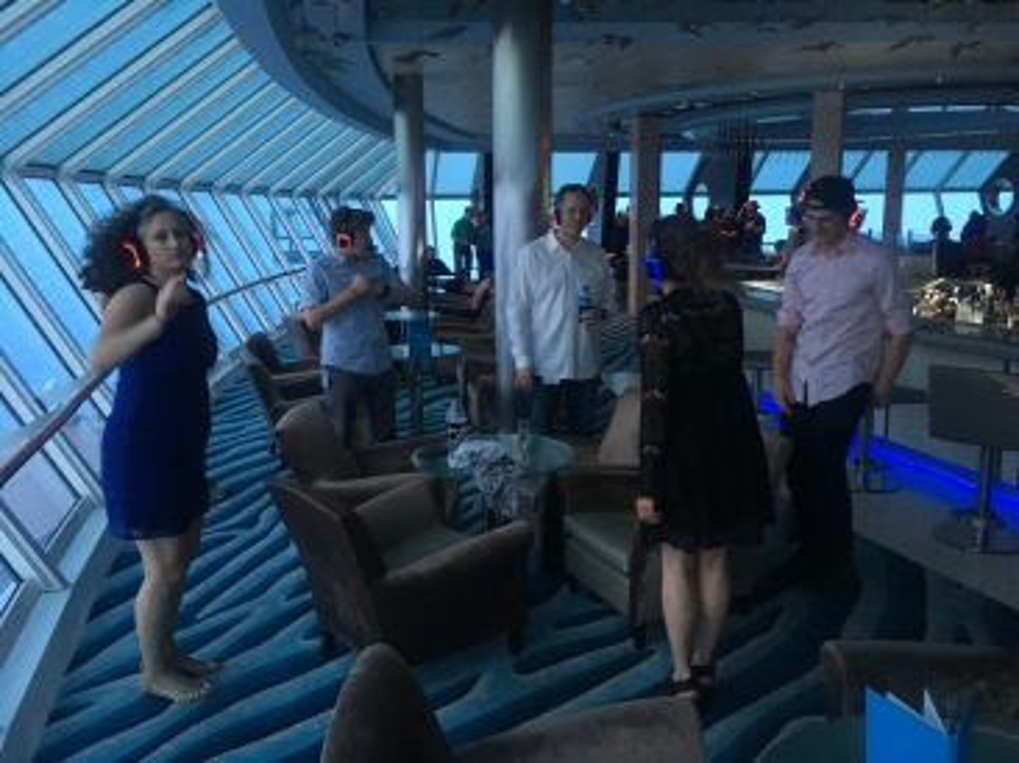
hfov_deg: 61.7
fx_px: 853
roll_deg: +1.4
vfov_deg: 48.2
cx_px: 510
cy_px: 382
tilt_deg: -10.3
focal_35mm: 29
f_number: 2.2
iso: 250
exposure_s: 1/15
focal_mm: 4.15
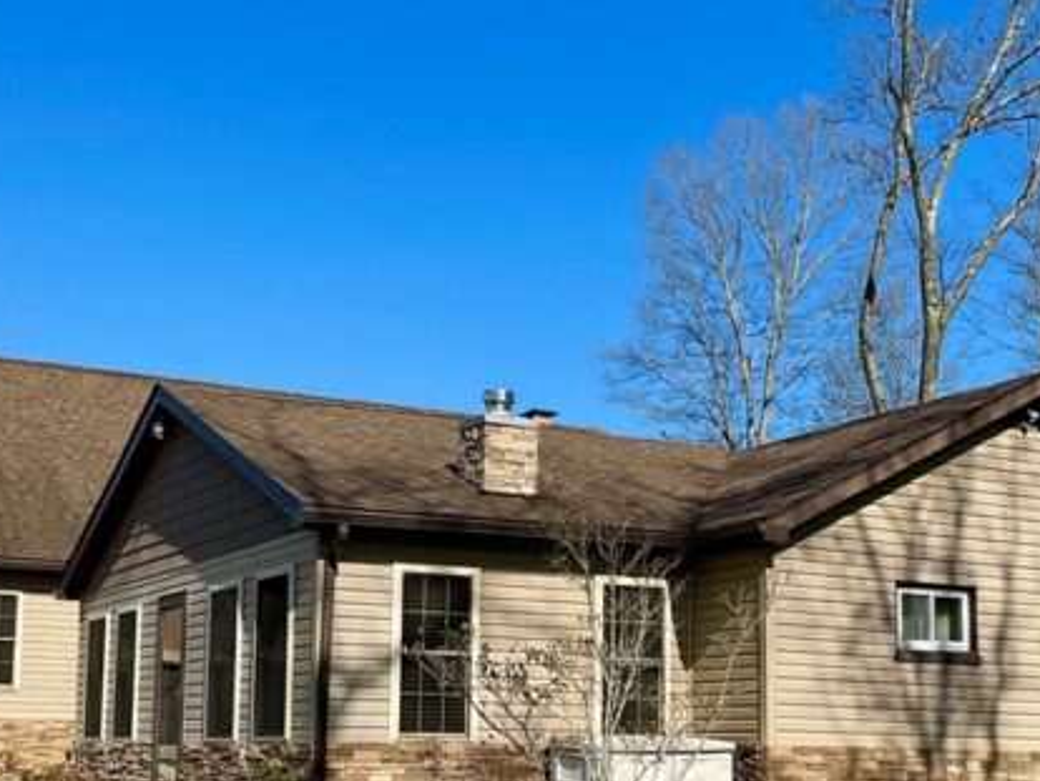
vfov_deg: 25.9
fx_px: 1683
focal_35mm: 56
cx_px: 525
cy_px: 550
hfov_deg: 34.3
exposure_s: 1/1984
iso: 16
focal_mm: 3
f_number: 1.8
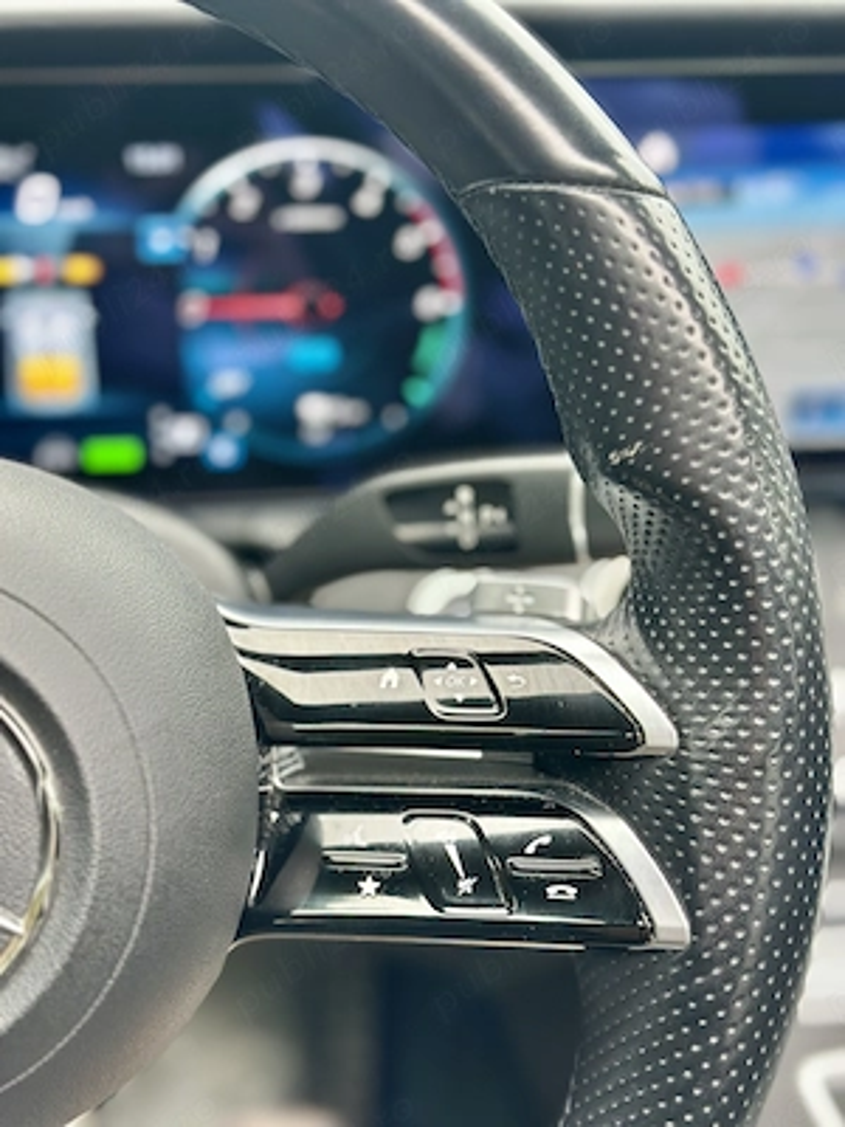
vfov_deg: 39.7
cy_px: 564
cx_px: 422
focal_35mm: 48
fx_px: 1562
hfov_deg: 30.3
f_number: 1.78
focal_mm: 6.86
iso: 125
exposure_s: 1/165
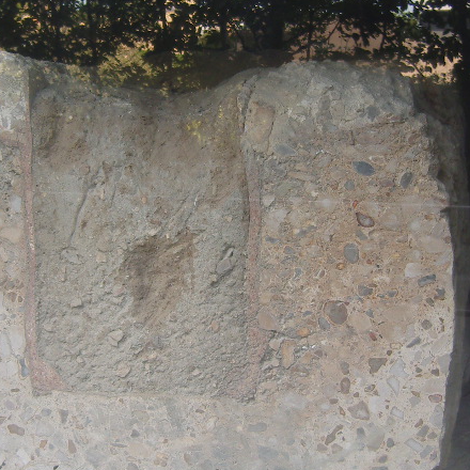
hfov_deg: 24.6
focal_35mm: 70
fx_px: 1075
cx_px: 190
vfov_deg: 24.6
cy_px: 261
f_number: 2.8
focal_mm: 7.3
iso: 100
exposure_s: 1/125
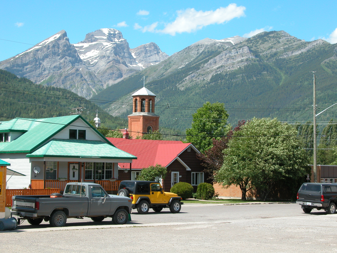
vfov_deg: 19.9
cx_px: 168
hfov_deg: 26.3
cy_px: 126
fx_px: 720
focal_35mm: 74
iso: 100
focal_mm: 18.8
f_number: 6.7
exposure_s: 1/251
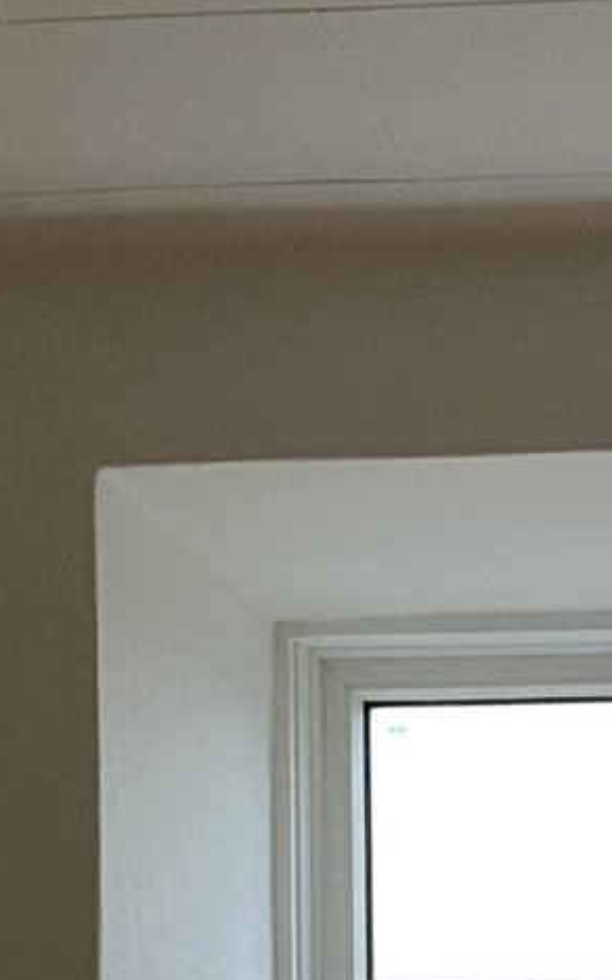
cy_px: 1356
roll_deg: +0.4
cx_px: 864
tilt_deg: +0.5
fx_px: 3148
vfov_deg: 16.5
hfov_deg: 10.8
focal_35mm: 118
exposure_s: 1/50
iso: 250
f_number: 1.8
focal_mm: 4.25
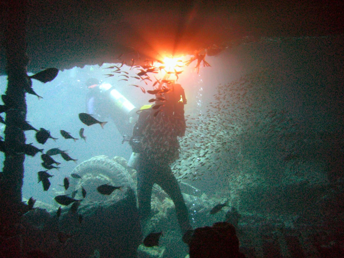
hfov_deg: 49.0
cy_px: 129
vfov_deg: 37.7
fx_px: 378
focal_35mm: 38
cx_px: 172
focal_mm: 7.9
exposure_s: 1/40
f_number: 2.8
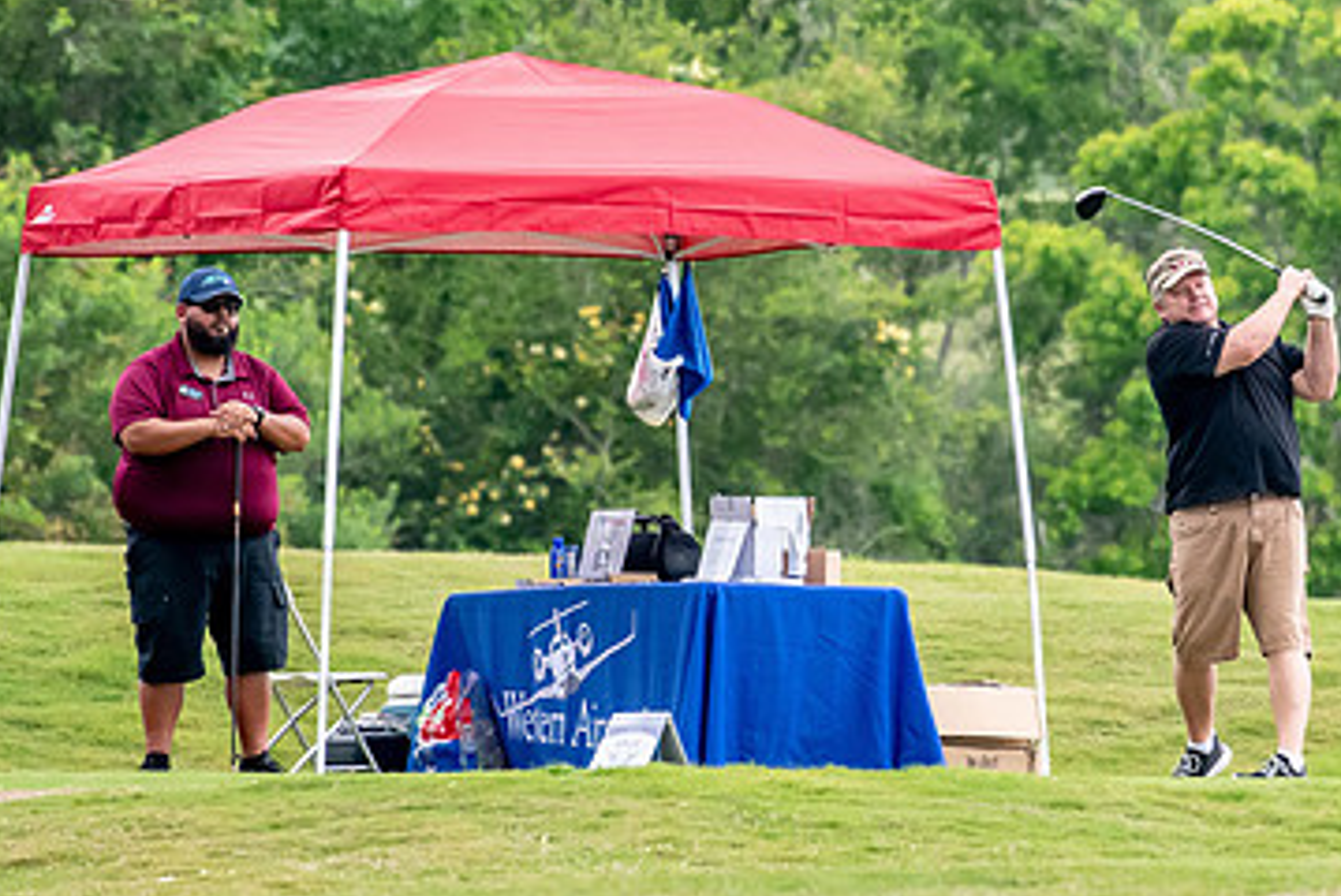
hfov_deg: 2.2
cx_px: 1005
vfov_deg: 1.5
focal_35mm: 944
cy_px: 371
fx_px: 35191
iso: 2500
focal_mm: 390
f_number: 5.6
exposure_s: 1/2000
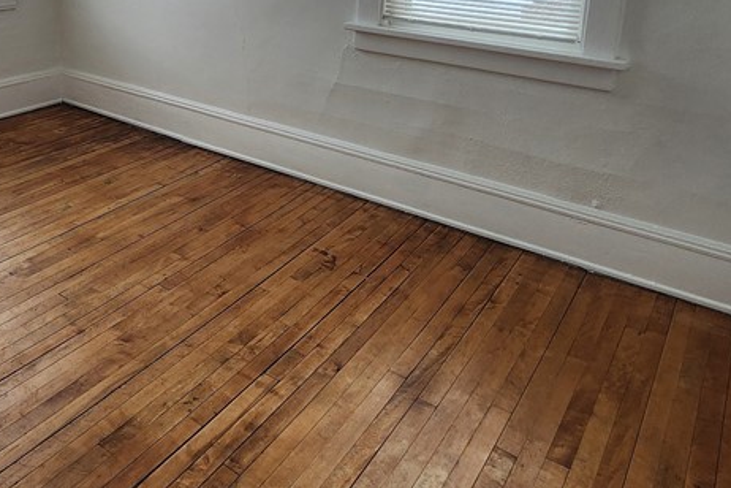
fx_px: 609
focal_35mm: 30
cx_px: 255
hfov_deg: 60.7
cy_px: 59
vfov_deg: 40.6
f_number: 2.2
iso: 160
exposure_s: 1/60
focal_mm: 2.2
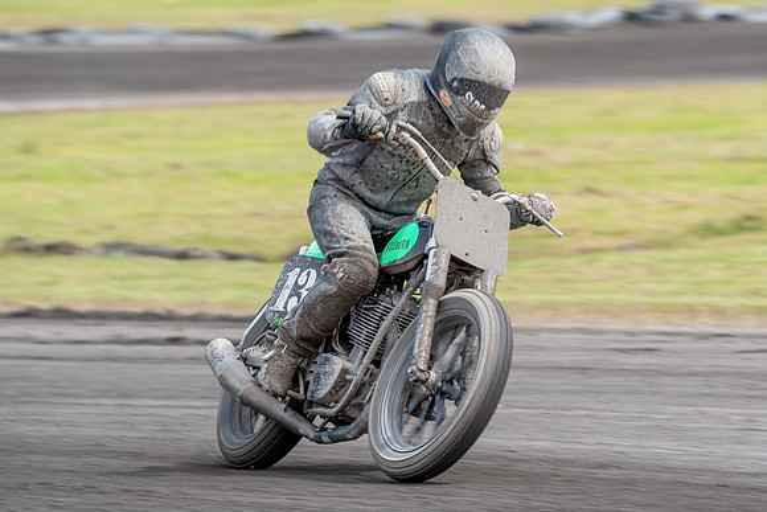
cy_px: 260
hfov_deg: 4.0
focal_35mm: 509
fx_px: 10849
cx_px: 431
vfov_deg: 2.7
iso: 200
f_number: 7.1
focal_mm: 340
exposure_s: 1/250
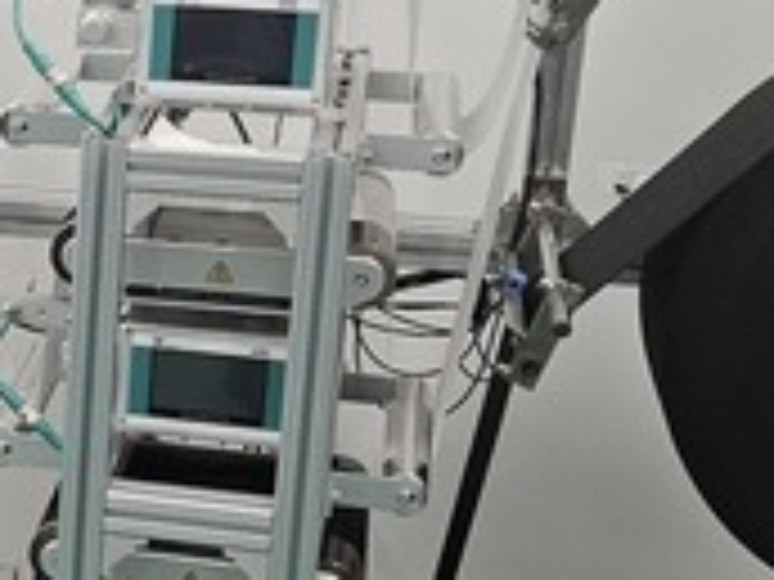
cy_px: 319
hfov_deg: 16.9
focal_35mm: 107
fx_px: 2392
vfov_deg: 13.8
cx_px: -338
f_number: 1.8
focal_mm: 5.4
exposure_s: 1/180
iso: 160
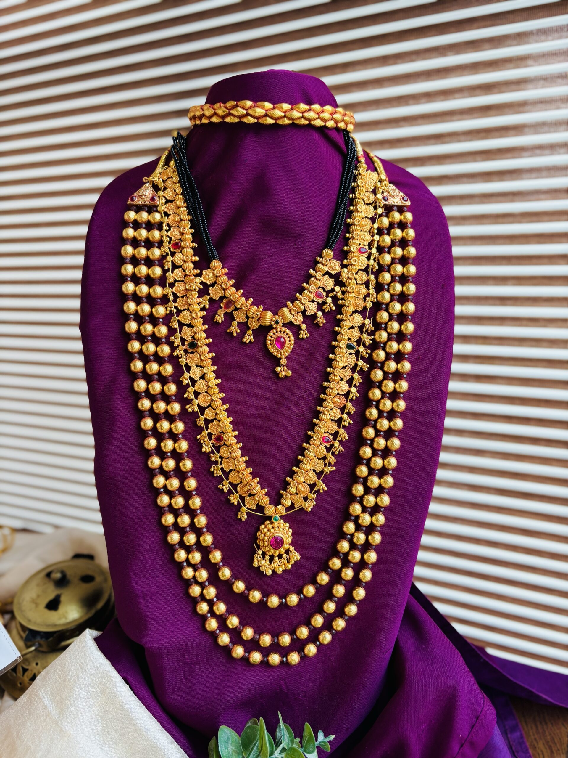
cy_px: 379
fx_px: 569
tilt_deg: -10.7
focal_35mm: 26
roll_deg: +0.4
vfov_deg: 67.3
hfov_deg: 53.1
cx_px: 284
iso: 80
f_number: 1.6
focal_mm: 5.96
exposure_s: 1/121
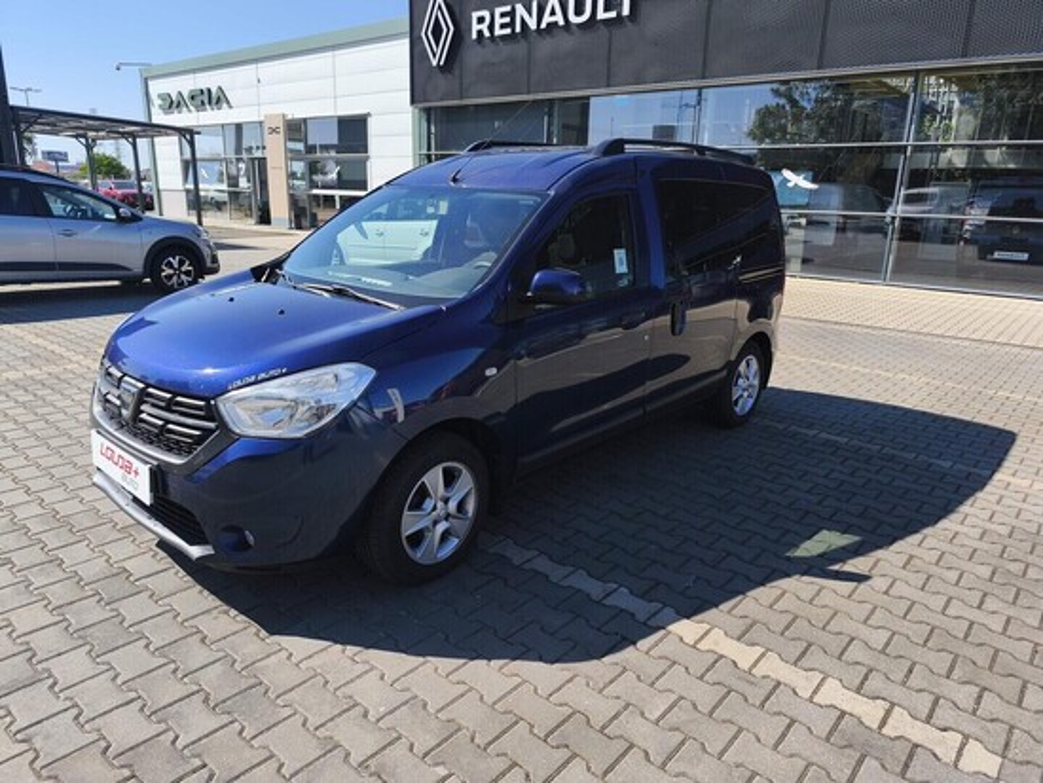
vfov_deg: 58.9
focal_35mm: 23
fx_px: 693
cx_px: 522
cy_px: 392
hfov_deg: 73.9
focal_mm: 6.14
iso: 50
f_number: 1.65
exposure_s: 1/918
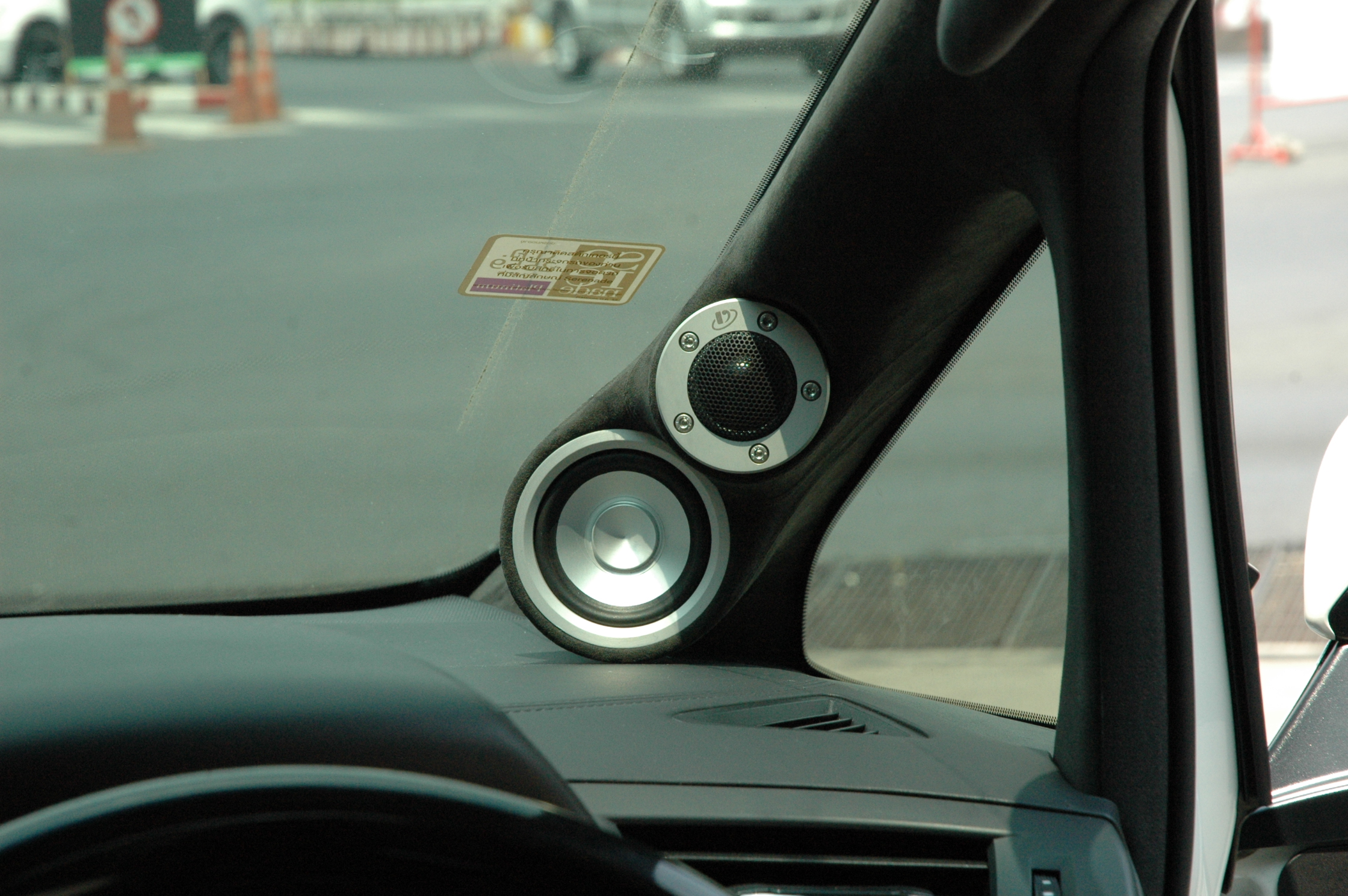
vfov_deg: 13.0
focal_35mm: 105
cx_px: 674
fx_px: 3927
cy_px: 448
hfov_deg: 19.5
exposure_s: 1/320
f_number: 9
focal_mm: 70
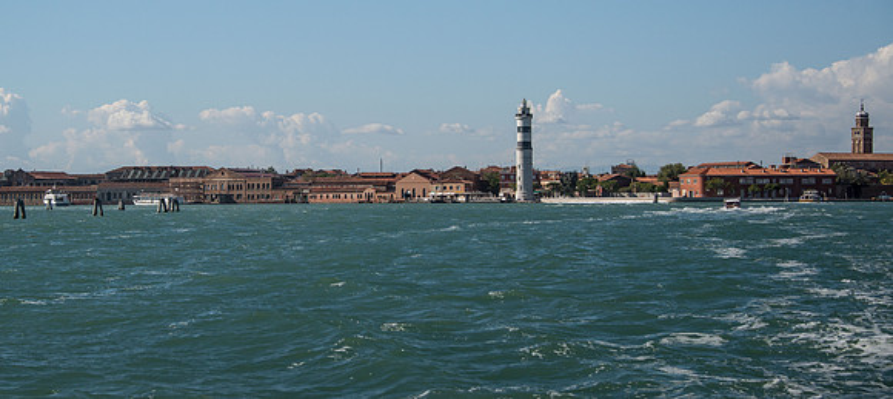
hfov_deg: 23.0
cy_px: 174
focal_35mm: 97
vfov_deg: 10.4
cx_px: 348
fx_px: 2191
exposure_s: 1/4000
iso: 500
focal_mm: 72
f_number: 5.6
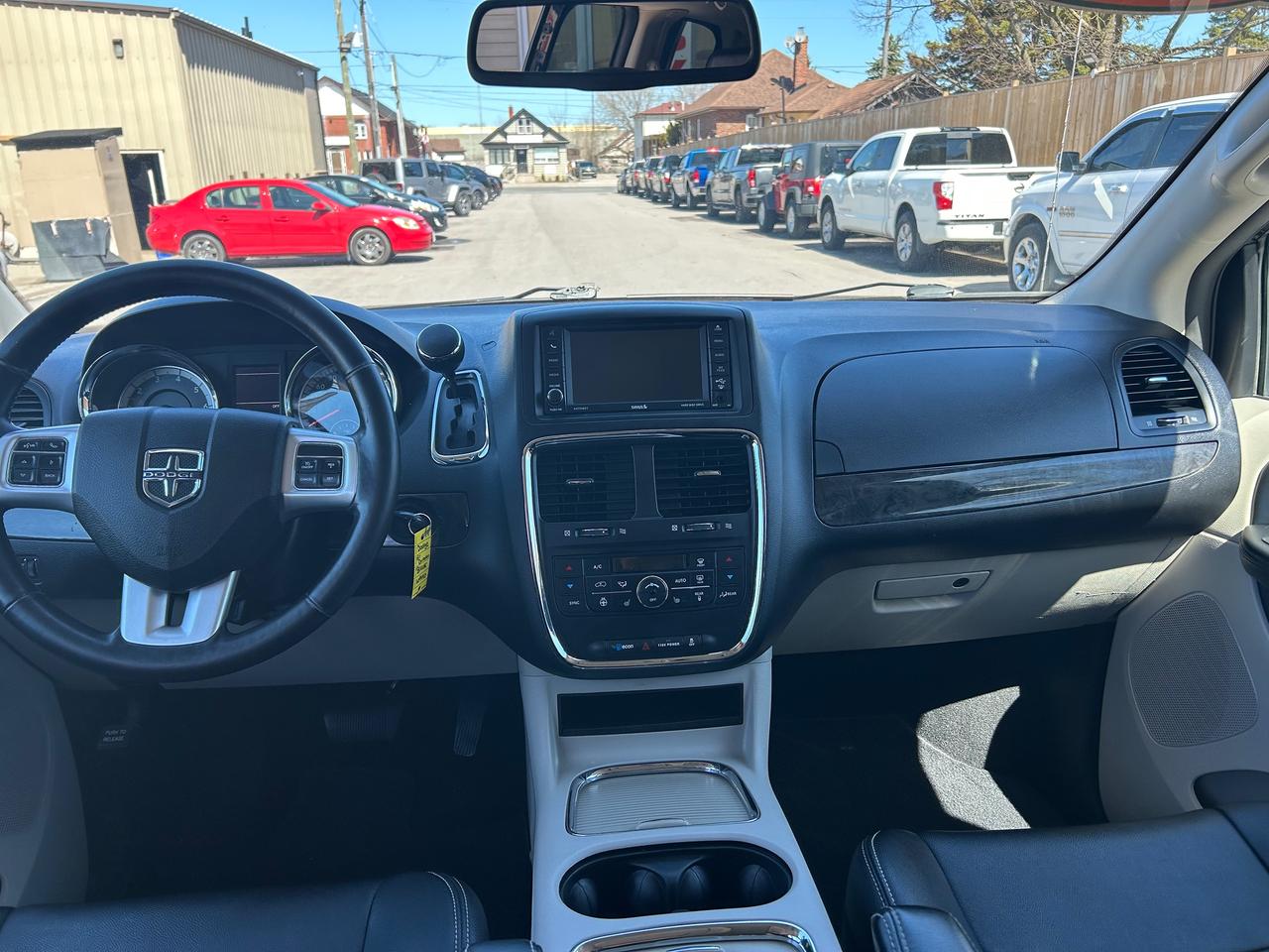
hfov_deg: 67.3
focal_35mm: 26
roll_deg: +0.8
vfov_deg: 53.1
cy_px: 476
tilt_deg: -18.8
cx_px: 634
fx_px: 953
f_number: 1.5
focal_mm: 5.7
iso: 50
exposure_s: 1/413
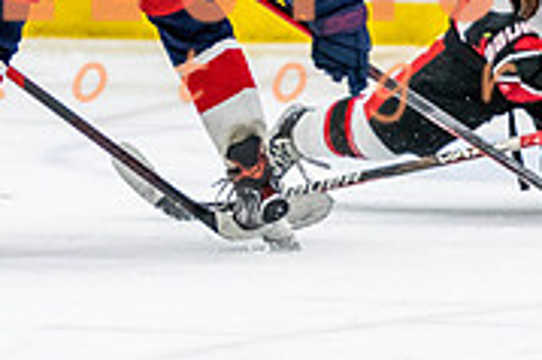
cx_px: 22
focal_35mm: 745
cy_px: -53
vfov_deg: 1.8
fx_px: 11206
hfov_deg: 2.8
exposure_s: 1/640
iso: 2800
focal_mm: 185
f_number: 2.8
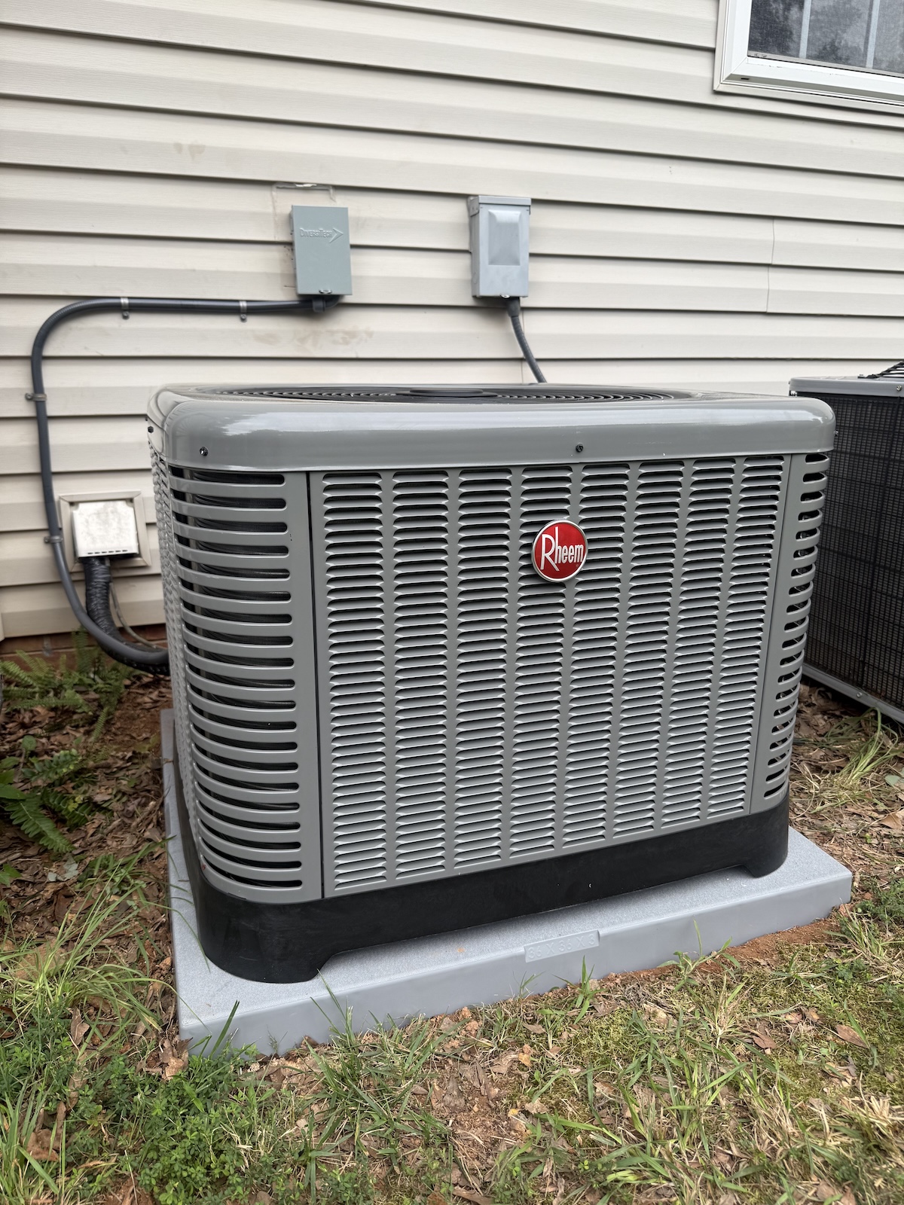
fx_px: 836
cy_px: 602
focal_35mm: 24
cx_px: 452
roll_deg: -0.2
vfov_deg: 71.6
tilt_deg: -15.0
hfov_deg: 56.8
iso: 64
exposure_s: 1/250
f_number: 1.78
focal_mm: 6.76
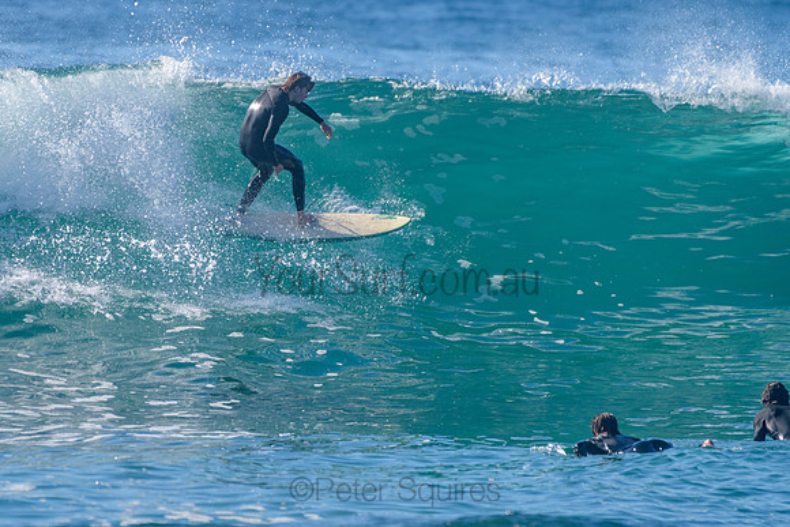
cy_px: 220
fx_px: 13450
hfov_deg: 3.4
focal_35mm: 613
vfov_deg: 2.2
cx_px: 349
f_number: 5.6
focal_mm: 500
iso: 200
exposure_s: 1/2000
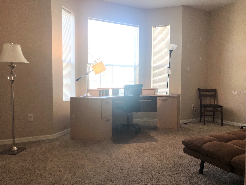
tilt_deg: -2.1
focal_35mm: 28
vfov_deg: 49.7
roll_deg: +0.2
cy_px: 92
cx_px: 123
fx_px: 199
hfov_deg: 63.4
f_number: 1.8
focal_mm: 4
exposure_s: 1/30
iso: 40
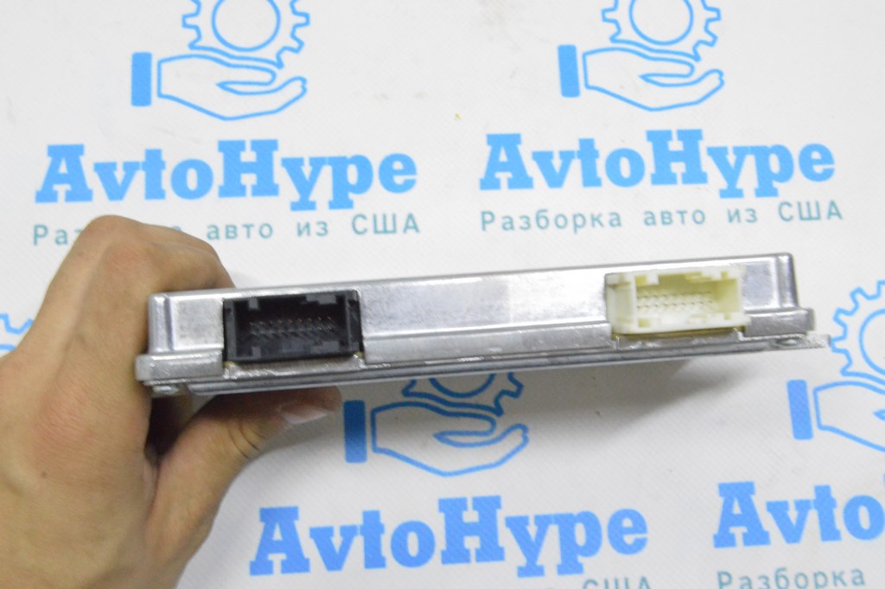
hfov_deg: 43.6
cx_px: 442
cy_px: 294
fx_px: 1105
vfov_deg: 29.8
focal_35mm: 45
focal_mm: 30
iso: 6400
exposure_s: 1/15
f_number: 20
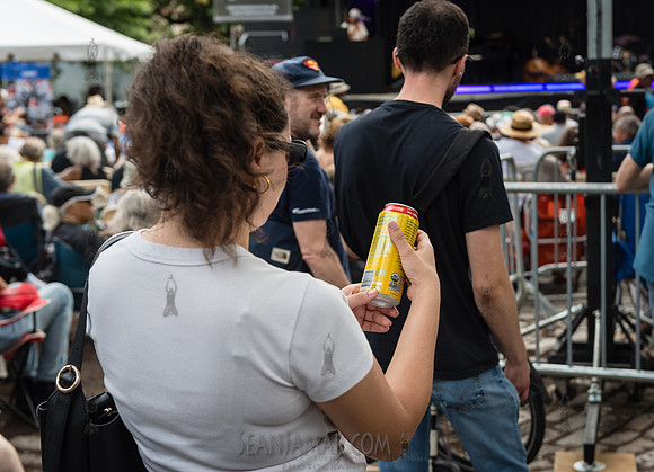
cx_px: 382
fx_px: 1062
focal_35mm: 57
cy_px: 238
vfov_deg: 25.1
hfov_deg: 34.1
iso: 200
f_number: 3.5
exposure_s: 1/320
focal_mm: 50
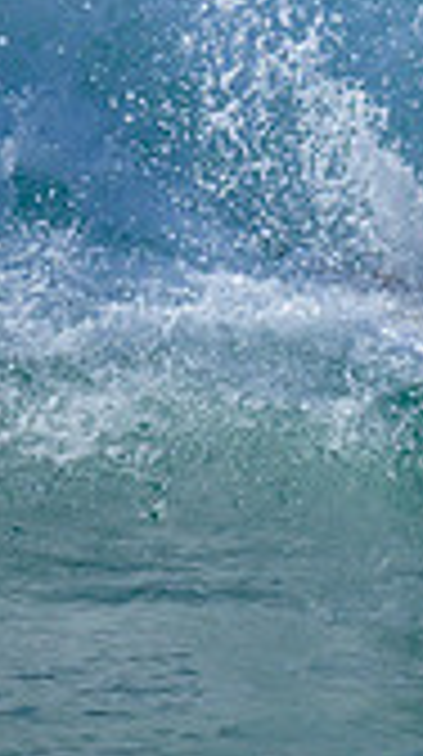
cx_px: 1530
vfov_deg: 0.5
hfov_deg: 0.3
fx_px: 79862
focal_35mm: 3989
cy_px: -65
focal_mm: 800
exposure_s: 1/3200
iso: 450
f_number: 6.3
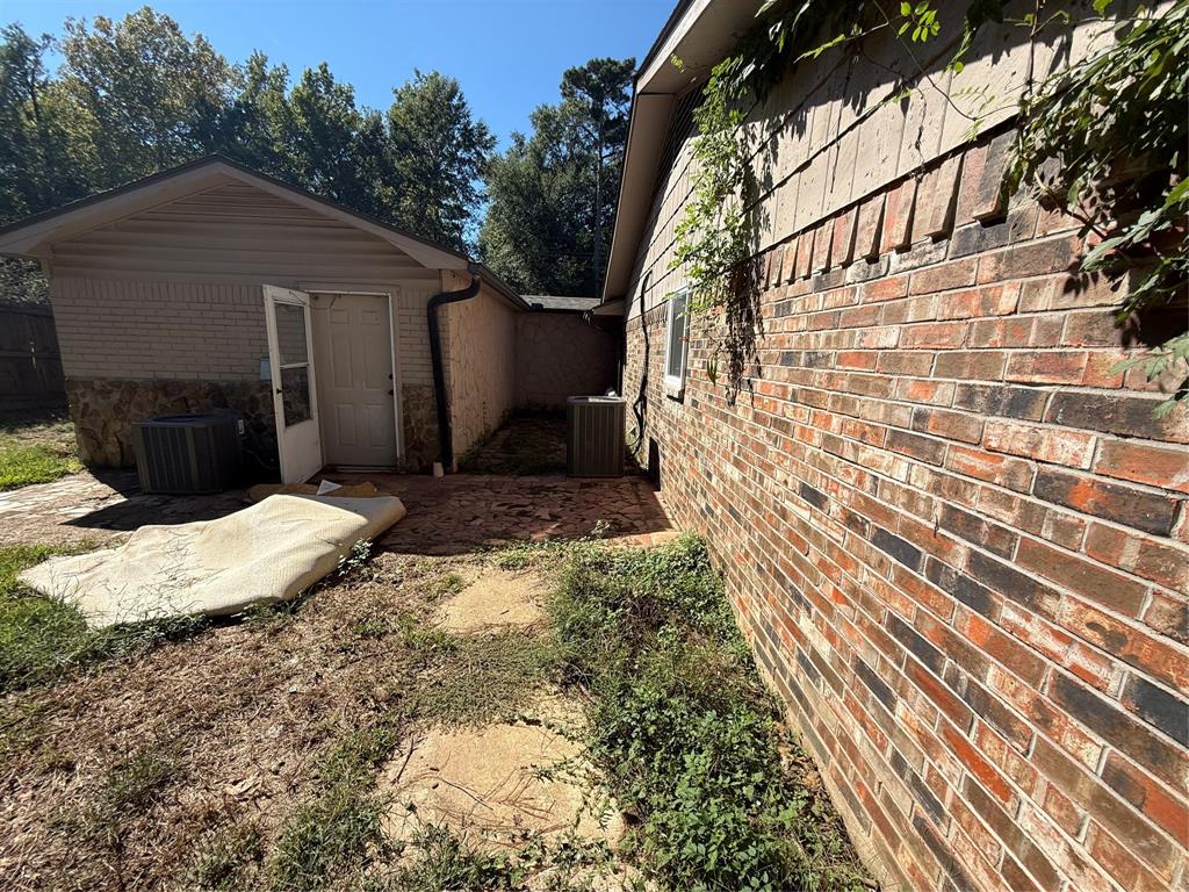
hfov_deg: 102.1
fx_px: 481
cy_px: 446
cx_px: 594
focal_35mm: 14
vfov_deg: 85.7
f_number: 2.2
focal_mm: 2.22
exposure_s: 1/1534
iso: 50
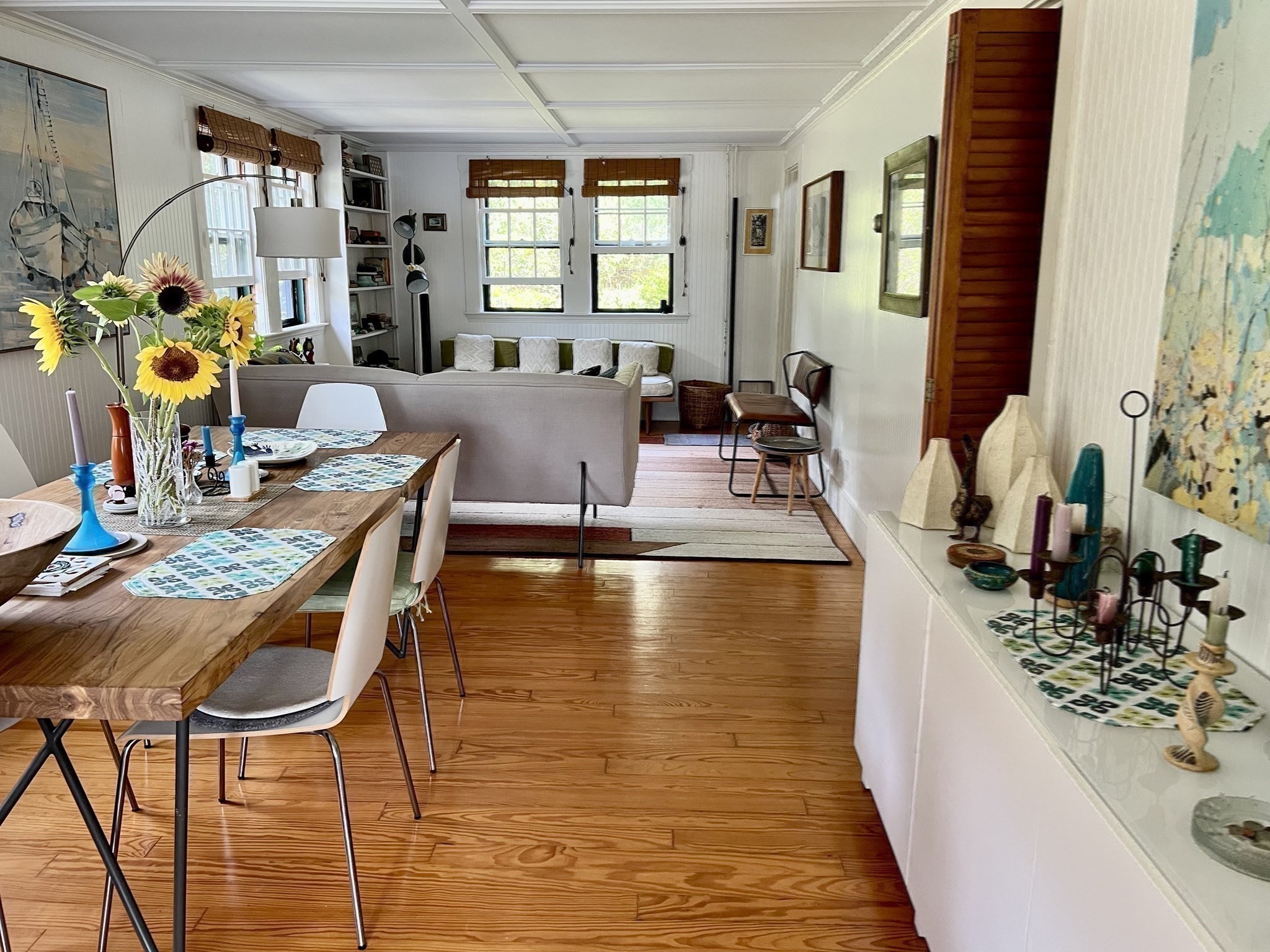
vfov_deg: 53.1
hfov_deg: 67.3
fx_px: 954
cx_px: 635
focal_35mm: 26
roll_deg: +1.8
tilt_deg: -11.2
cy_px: 476
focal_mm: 5.7
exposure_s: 1/90
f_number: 1.5
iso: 125
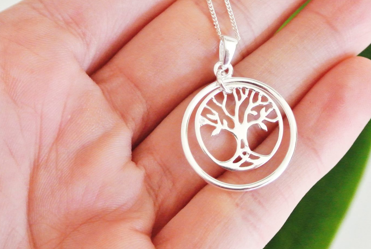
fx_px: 774
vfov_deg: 18.2
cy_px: 105
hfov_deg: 27.0
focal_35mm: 75
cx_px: 188
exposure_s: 1/125
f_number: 4.2
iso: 800
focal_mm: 15.1
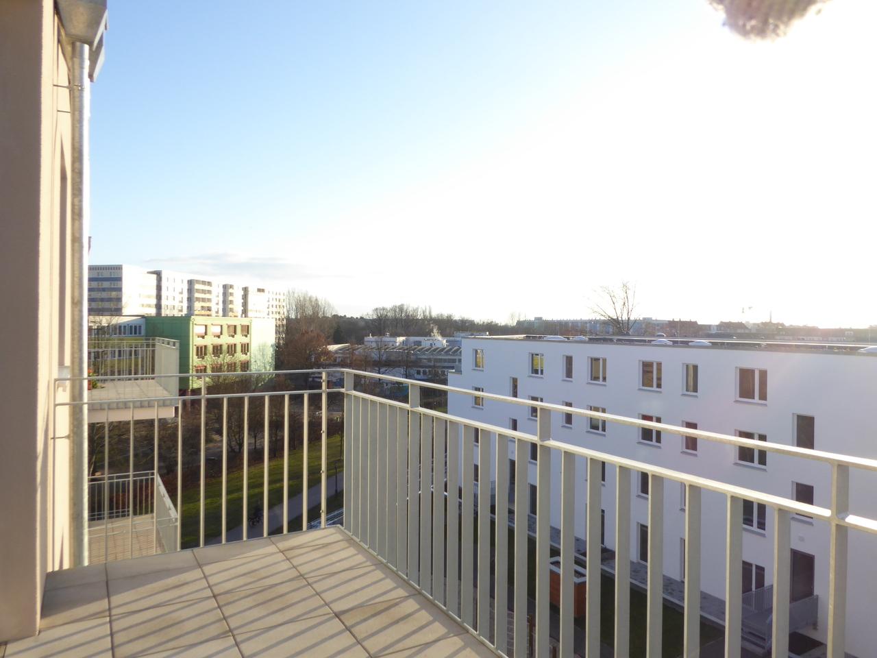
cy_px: 329
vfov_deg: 56.8
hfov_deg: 71.6
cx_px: 438
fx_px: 608
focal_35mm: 24
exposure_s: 1/160
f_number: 5
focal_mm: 4.3
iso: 100
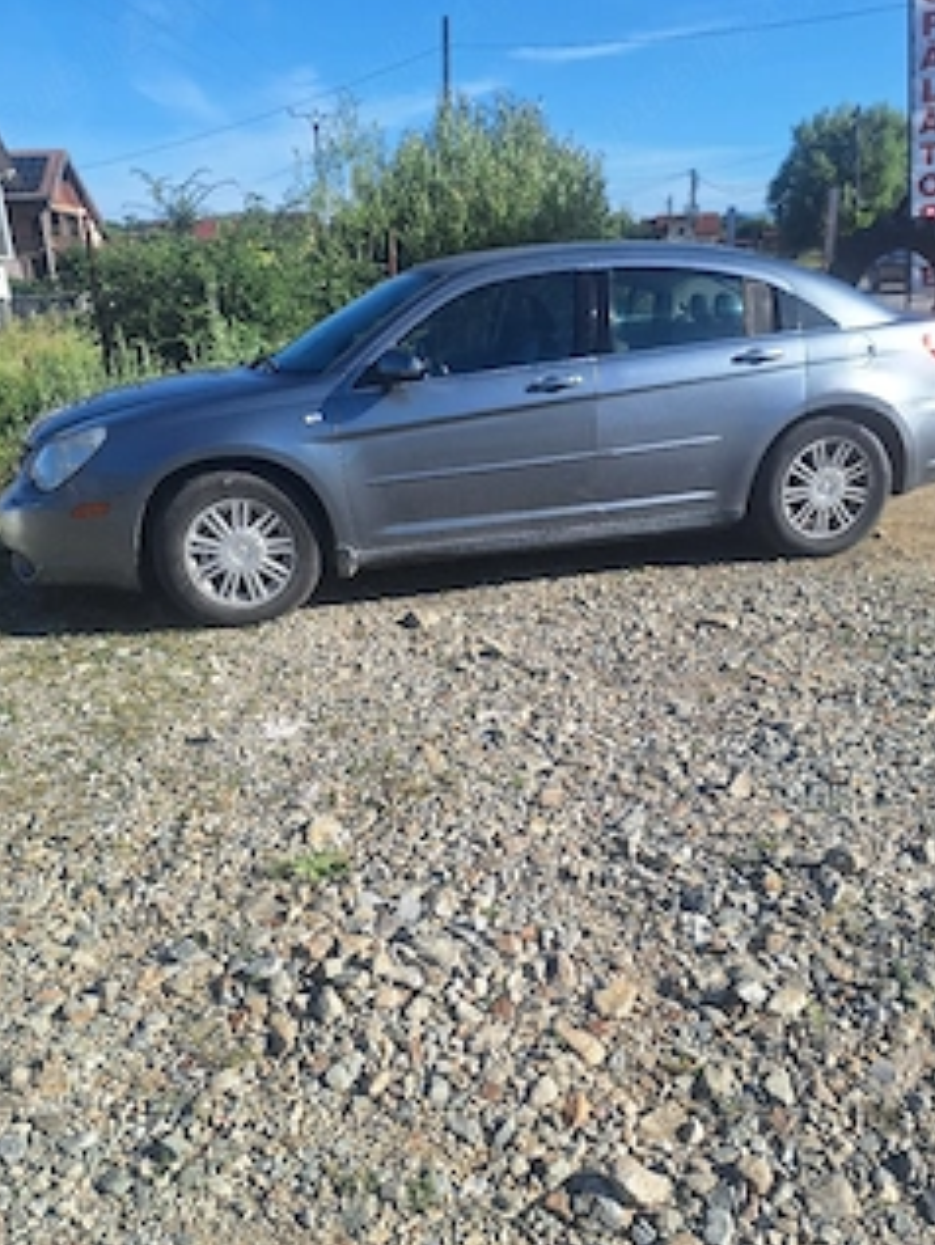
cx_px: 499
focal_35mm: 29
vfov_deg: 61.4
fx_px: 1044
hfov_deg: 48.2
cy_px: 707
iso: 40
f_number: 1.8
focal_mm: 5.54
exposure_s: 1/2500
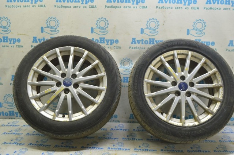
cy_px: 78
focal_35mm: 34
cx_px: 117
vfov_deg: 38.3
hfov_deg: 55.2
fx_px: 224
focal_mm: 23
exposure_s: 1/20
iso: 400
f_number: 5.6
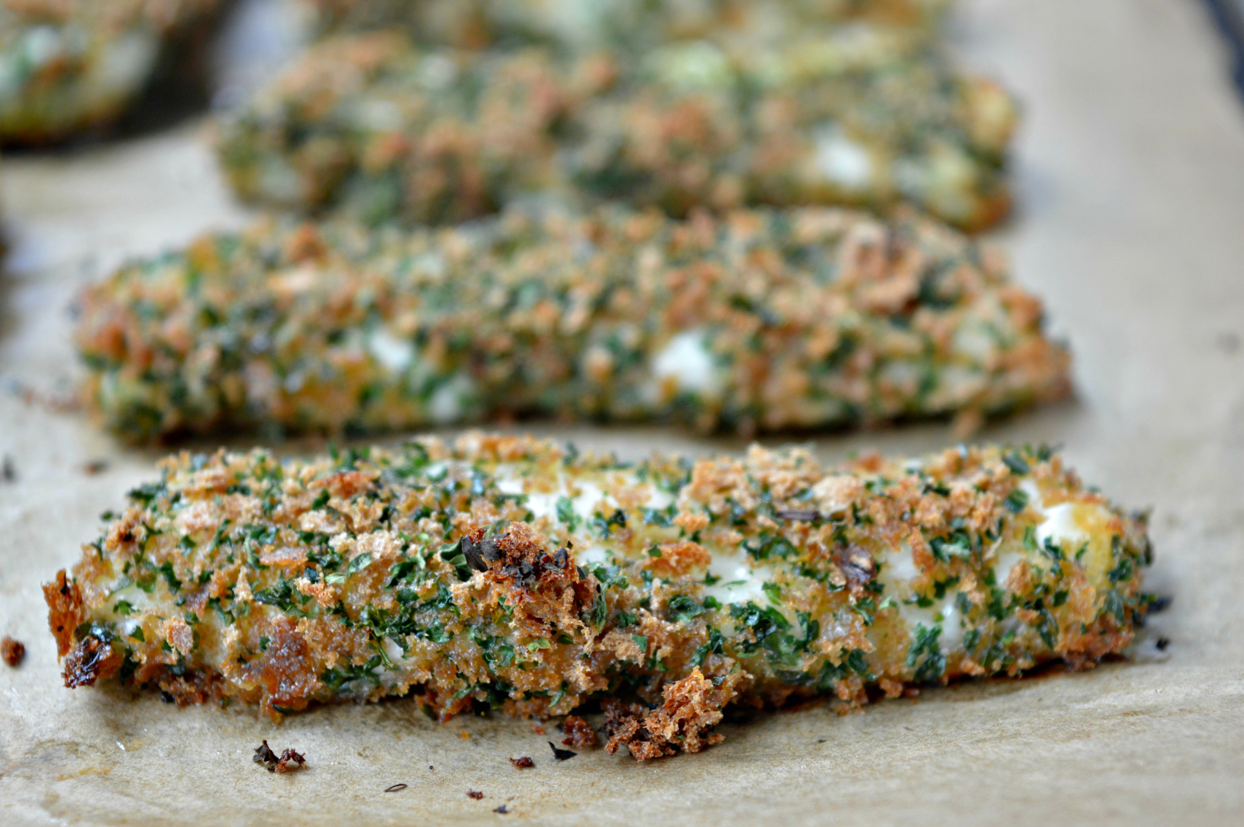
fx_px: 2848
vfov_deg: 16.5
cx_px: 622
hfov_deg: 24.6
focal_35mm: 82
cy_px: 414
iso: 400
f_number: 5.6
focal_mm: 55
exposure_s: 1/15
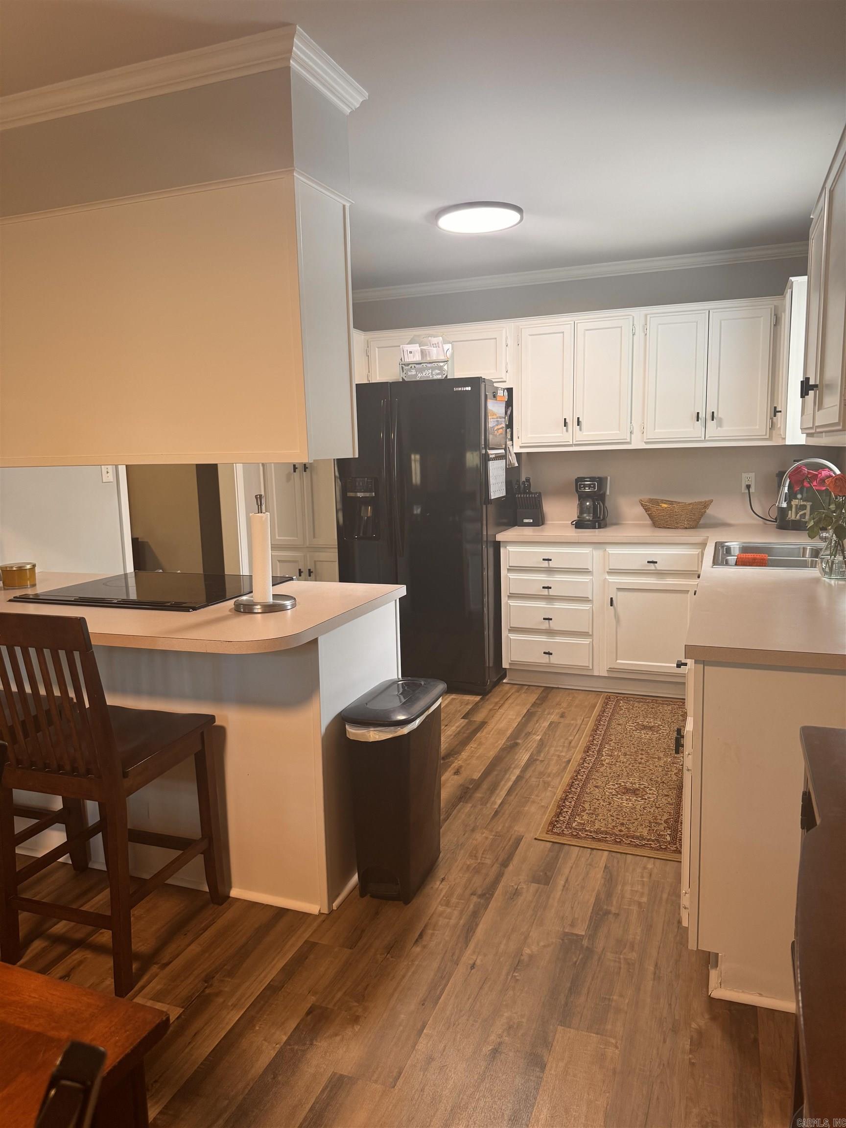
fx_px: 782
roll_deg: +0.9
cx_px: 423
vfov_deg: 71.6
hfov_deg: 56.8
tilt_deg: -8.9
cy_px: 564
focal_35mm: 24
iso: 125
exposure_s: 1/60
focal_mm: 6.76
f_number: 1.78
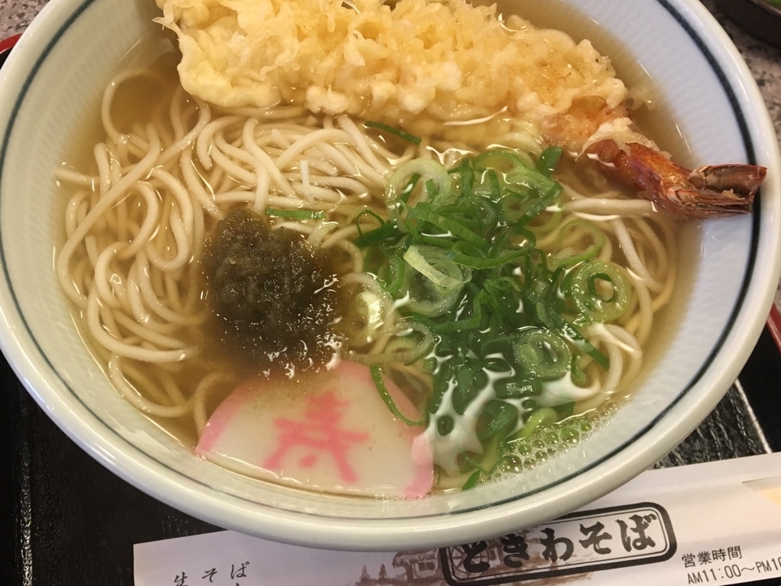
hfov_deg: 61.7
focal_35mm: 29
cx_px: 390
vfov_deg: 48.2
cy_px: 293
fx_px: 654
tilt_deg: -64.0
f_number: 2.2
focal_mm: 4.15
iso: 160
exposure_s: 1/30
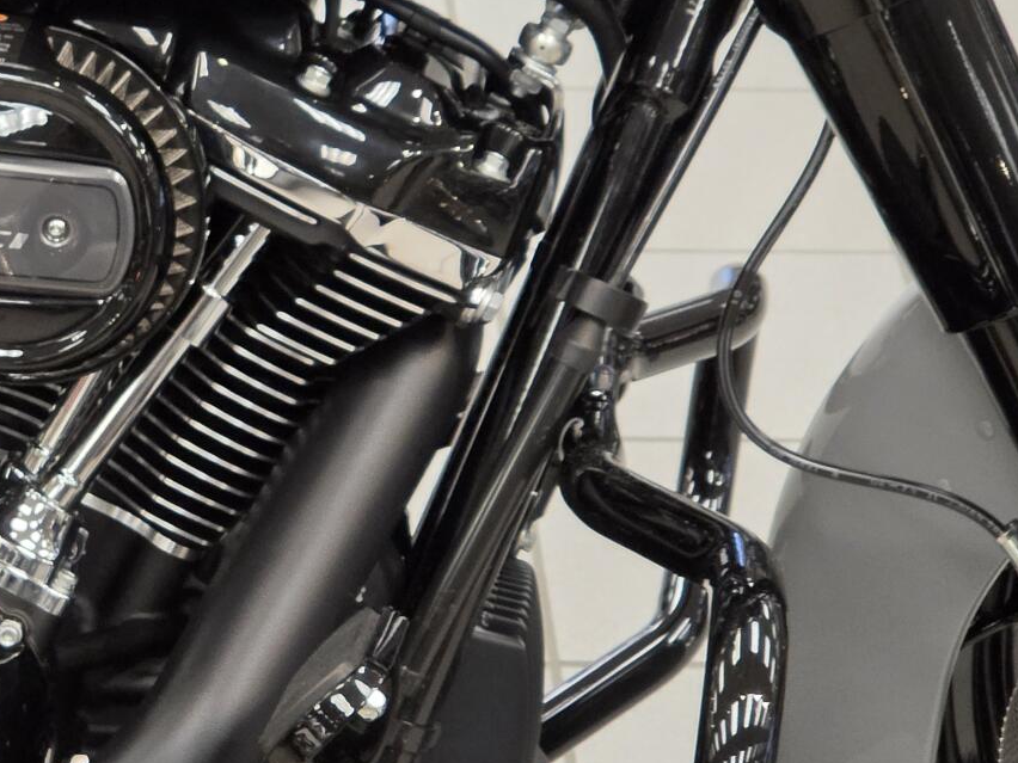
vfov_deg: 9.2
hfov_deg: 12.1
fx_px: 4764
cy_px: 318
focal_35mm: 162
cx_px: 11
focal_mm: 7
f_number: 2.4
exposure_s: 1/60
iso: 320
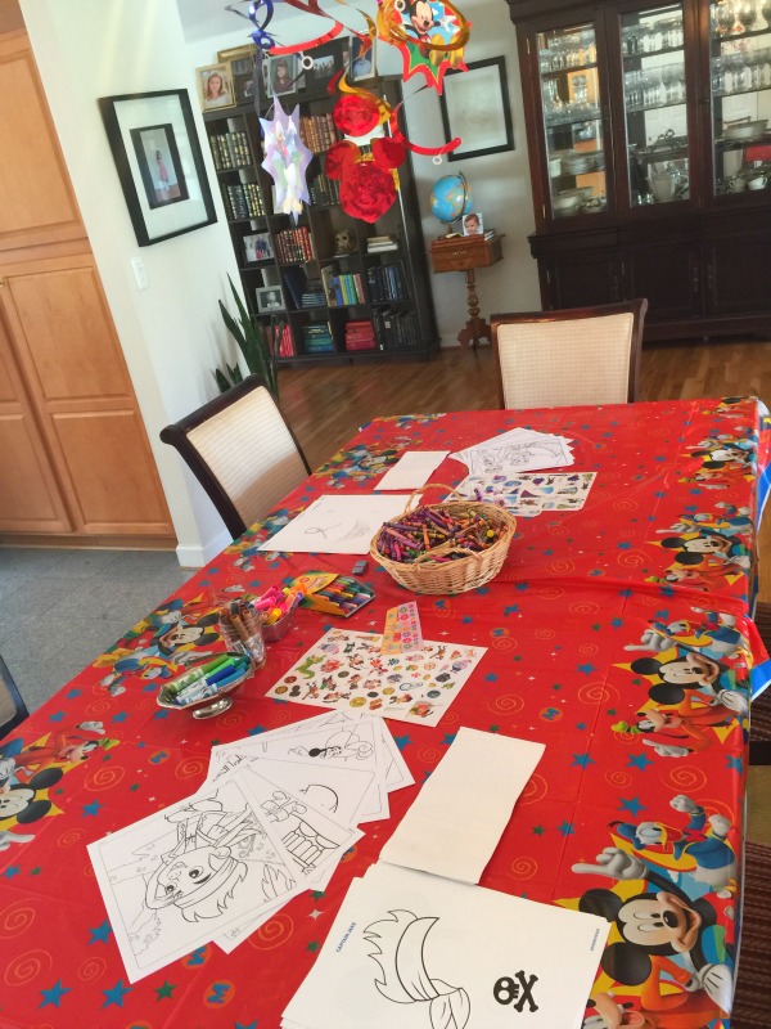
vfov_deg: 61.7
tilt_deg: -22.5
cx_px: 386
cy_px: 514
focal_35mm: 29
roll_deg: +10.7
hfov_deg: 48.2
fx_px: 861
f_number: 2.2
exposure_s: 1/15
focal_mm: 4.15
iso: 64
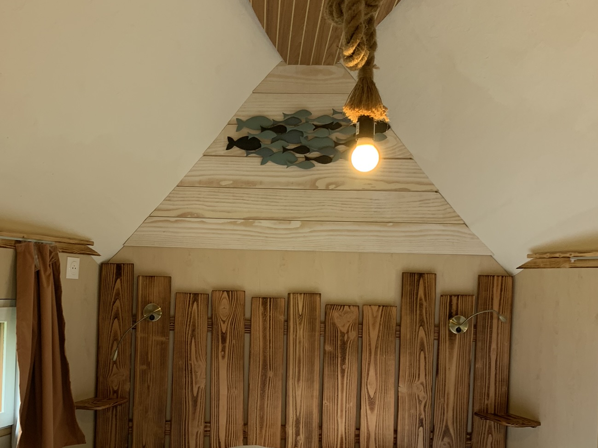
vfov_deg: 34.7
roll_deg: -1.6
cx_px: 250
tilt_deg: -1.9
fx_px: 708
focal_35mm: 41
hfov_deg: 45.6
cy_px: 304
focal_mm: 4.25
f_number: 1.8
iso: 100
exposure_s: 1/50
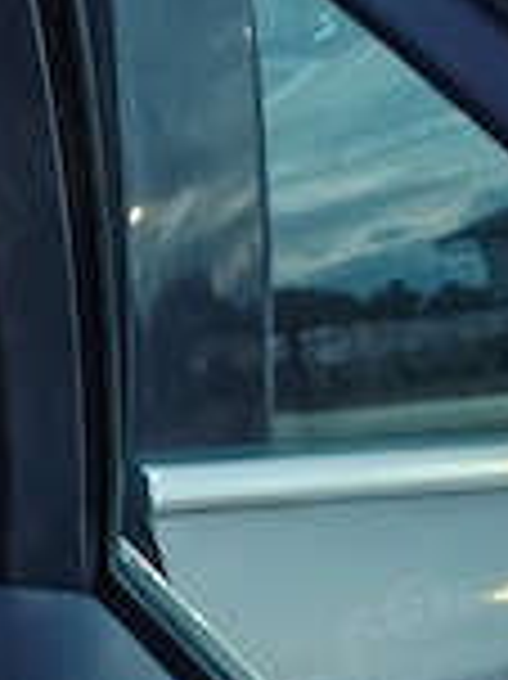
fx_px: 2489
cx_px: -782
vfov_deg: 14.7
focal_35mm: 127
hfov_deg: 10.0
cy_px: 928
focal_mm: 5.25
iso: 19648
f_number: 1.75
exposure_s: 1/16.7
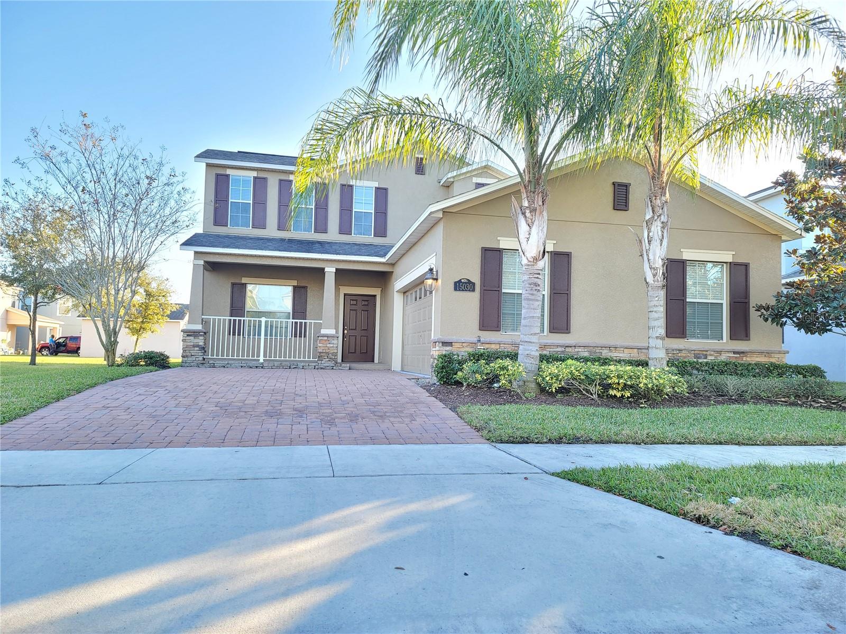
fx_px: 611
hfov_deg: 69.4
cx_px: 423
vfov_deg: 54.9
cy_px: 317
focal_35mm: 25
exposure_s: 1/119
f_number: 1.8
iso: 50
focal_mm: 7
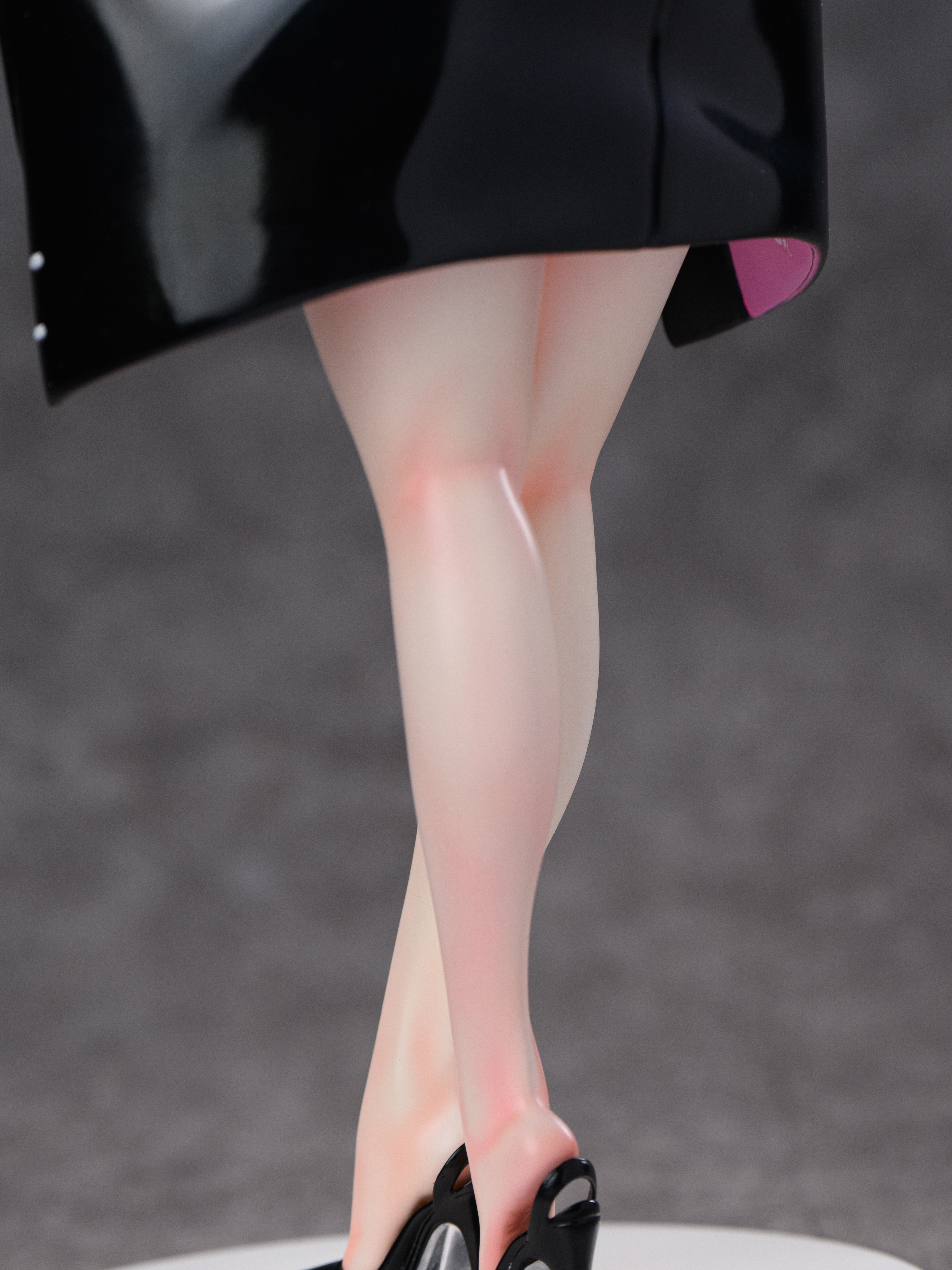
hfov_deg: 10.5
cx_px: 477
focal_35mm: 141
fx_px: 5171
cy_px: 694
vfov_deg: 14.0
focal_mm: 87
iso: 320
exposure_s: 1/125
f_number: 8
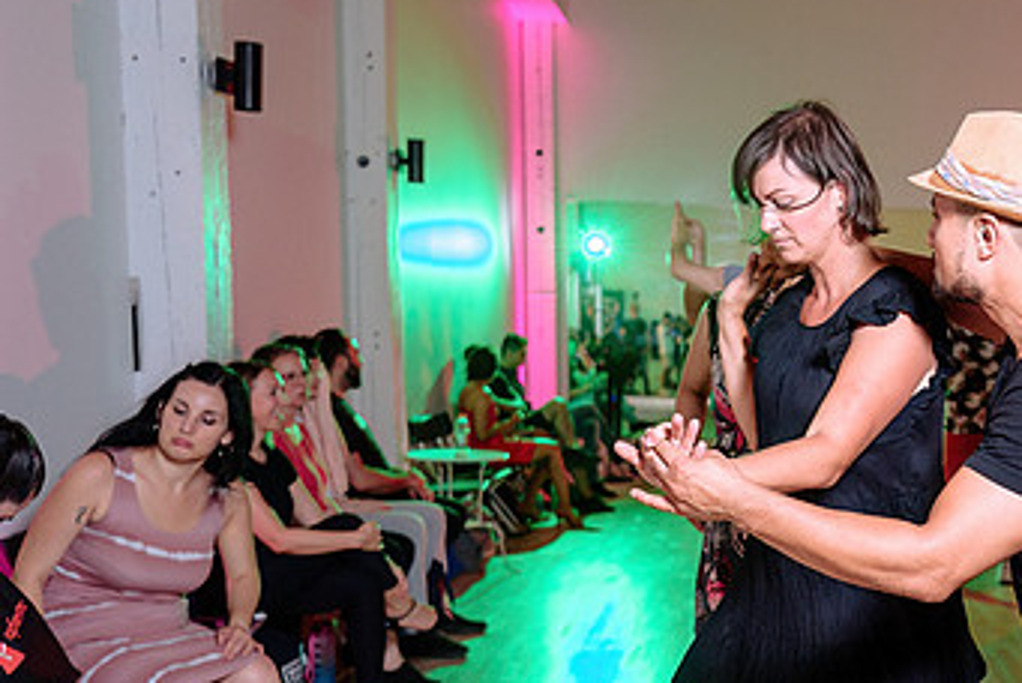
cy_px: 454
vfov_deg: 25.9
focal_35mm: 52
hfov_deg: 35.7
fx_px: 1477
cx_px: 931
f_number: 2.8
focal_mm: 27
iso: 800
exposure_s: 1/100
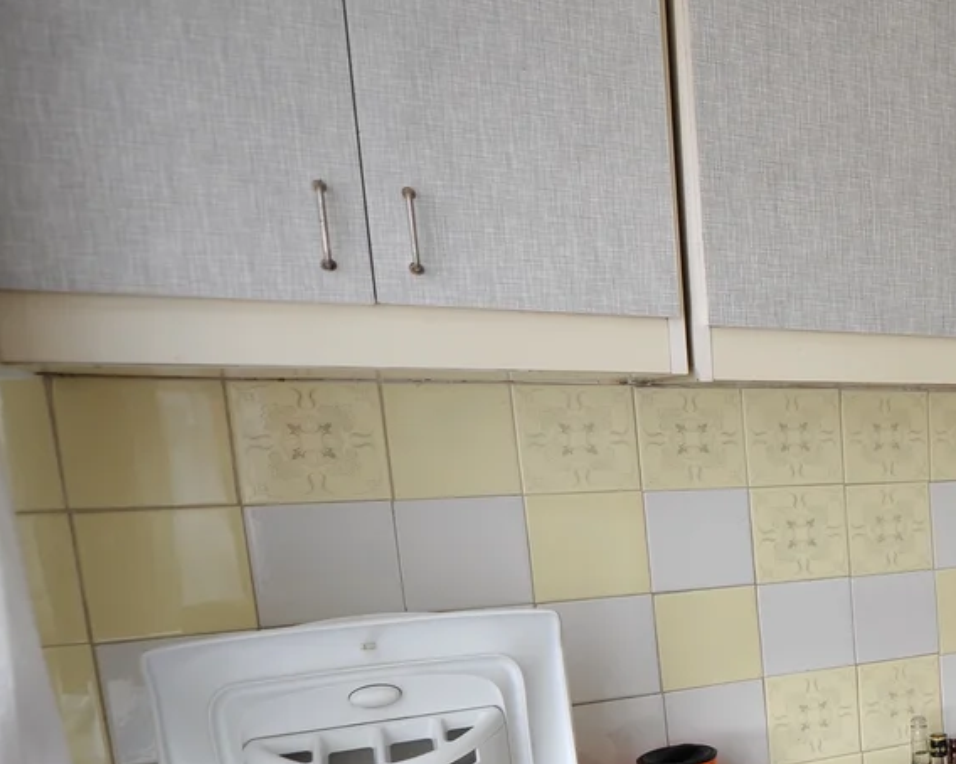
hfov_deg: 36.5
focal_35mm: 37
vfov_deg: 38.8
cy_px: 598
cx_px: 1175
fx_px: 1047
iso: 200
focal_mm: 14
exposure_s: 1/60
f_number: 2.8
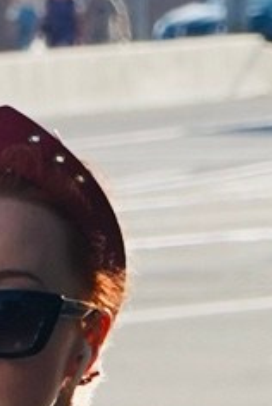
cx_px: 324
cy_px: 384
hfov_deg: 1.9
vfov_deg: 2.9
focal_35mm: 718
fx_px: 8113
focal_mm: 70
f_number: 5.6
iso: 250
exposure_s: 1/800
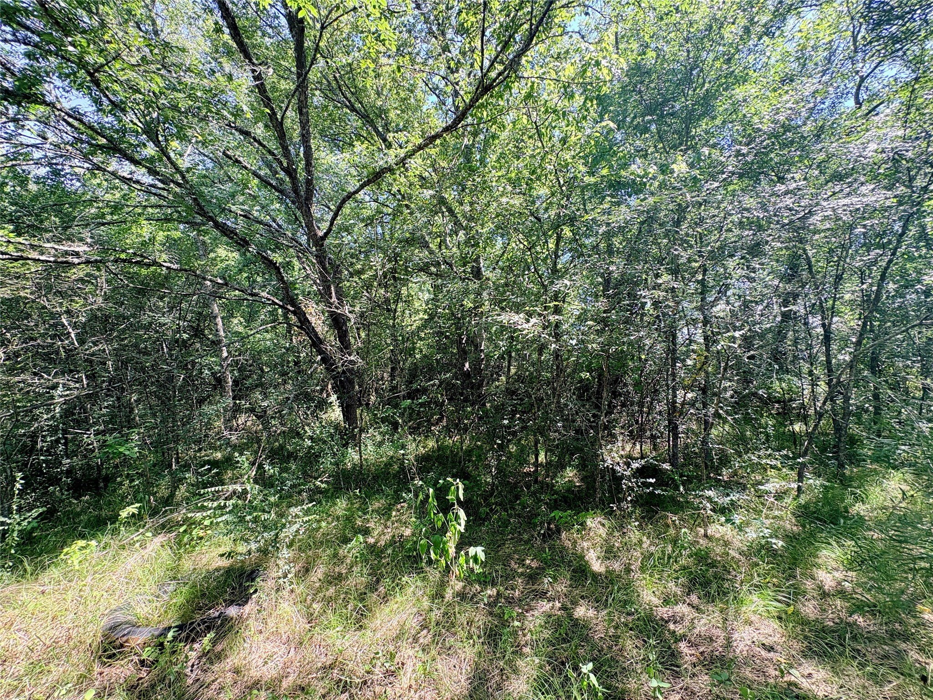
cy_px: 350
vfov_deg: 85.7
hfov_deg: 102.1
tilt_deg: +3.7
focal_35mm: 14
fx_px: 377
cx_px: 466
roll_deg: +3.0
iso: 50
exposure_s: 1/99
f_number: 2.2
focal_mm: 2.22
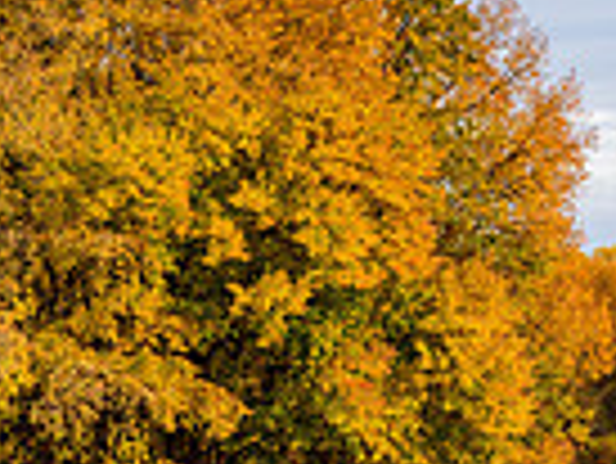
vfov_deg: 12.8
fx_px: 2030
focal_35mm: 114
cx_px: 531
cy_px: 489
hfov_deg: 17.1
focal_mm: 28
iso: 200
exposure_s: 1/80
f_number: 8
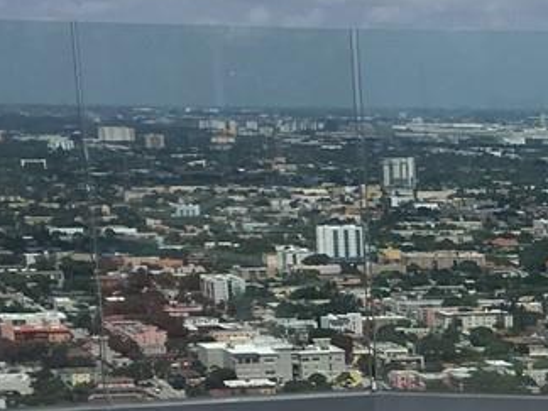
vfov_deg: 9.9
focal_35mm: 143
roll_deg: -0.4
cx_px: 886
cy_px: 699
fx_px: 2264
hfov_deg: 12.9
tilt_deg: -14.5
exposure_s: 1/3205
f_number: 2.2
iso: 25
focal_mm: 4.15
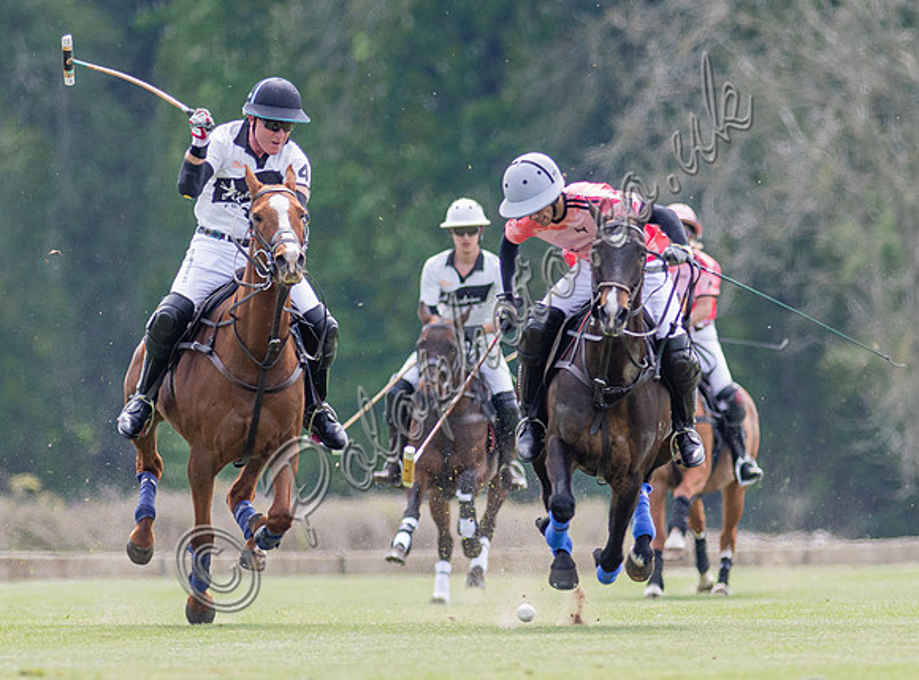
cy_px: 416
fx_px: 20349
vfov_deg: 1.9
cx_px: 570
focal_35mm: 770
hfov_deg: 2.6
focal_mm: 300
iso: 400
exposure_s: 1/2500
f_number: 3.2
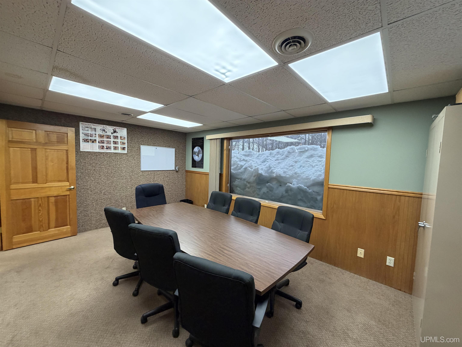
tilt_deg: -2.1
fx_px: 187
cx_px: 231
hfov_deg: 102.1
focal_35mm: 14
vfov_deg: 85.7
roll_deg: -2.0
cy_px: 174
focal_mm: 2.22
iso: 200
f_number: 2.2
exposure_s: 1/120
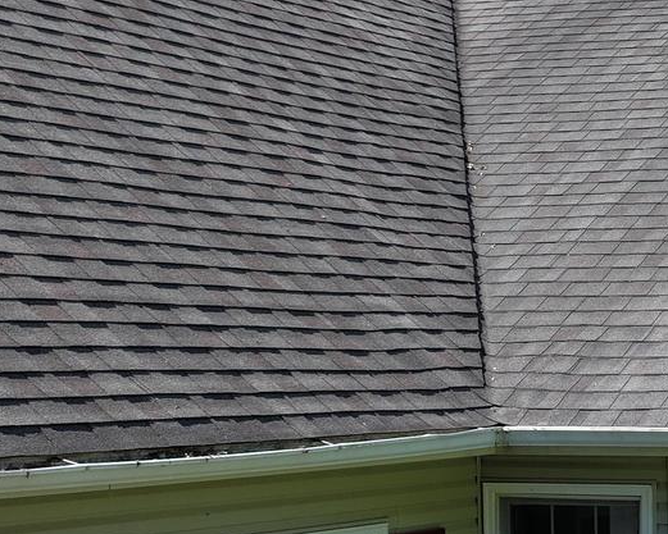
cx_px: 1226
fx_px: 1819
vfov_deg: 16.5
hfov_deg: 16.9
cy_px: 467
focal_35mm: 92
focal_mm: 12.29
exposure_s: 1/1000
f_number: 2.8
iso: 130
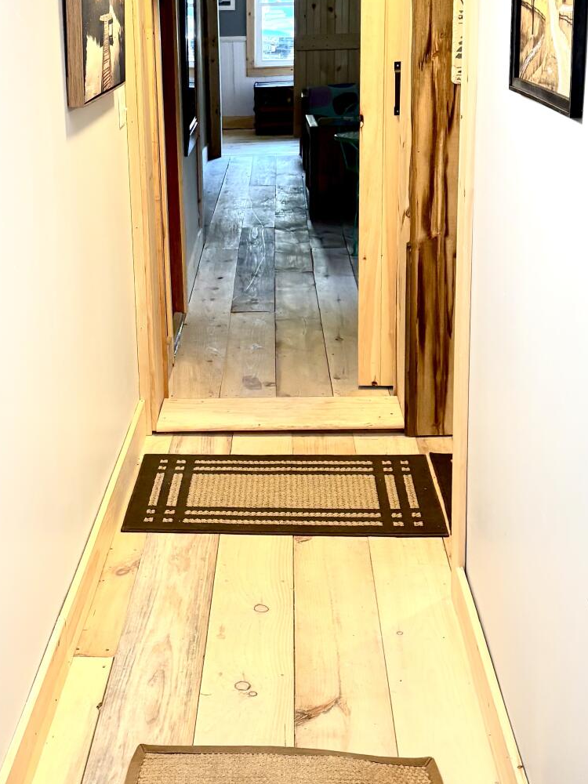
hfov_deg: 27.9
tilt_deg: -13.5
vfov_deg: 36.7
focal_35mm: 52
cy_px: 310
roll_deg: +1.0
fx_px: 1178
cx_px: 226
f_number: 1.6
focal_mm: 5.96
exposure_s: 1/60
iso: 100
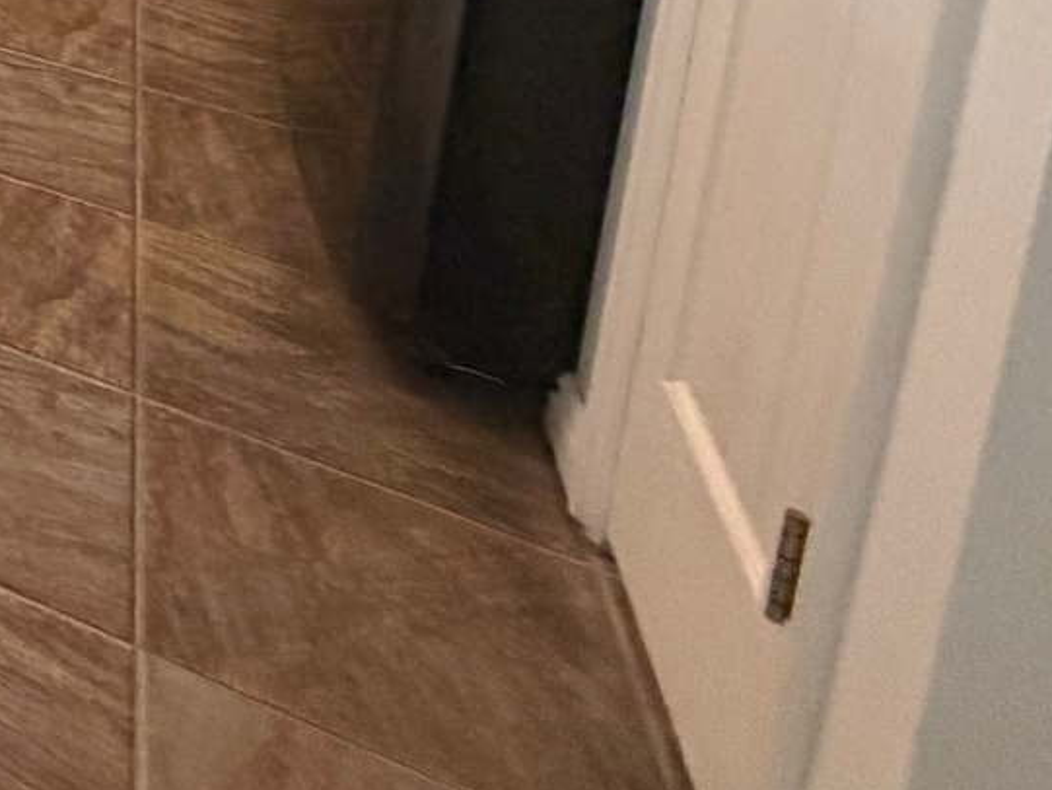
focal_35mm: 53
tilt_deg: -9.1
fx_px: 1611
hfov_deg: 21.0
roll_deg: +0.0
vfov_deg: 20.5
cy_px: -588
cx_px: -924
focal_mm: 2.22
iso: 250
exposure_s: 1/120
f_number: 2.2
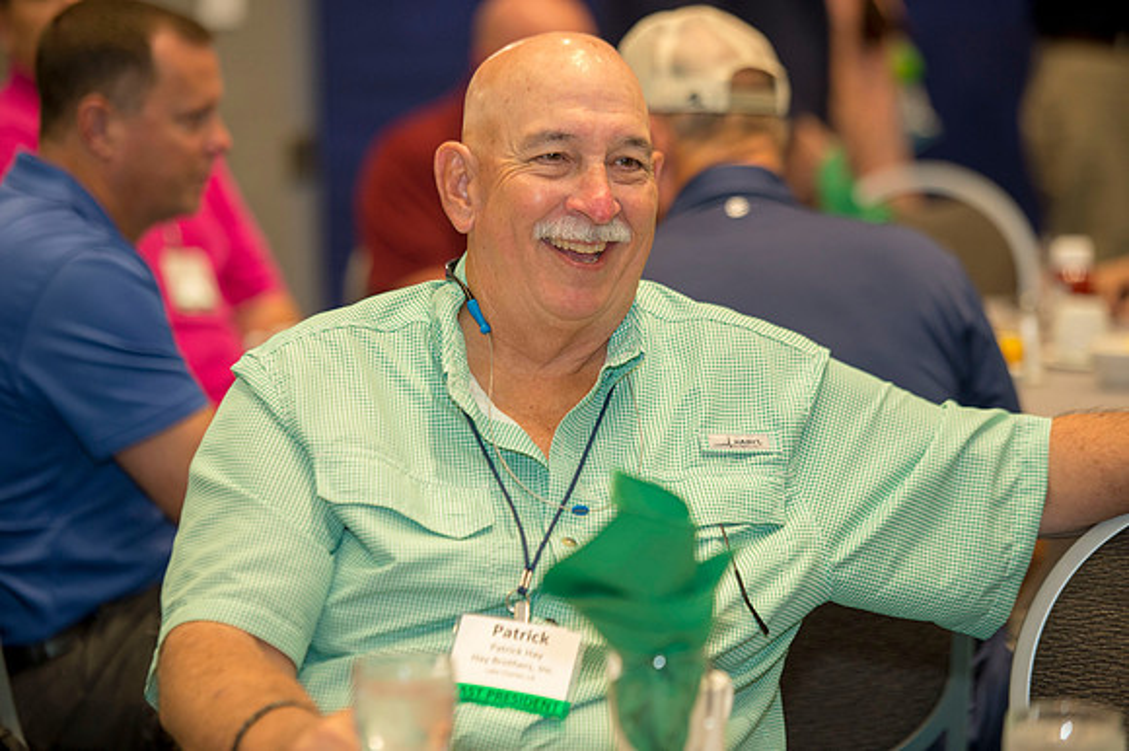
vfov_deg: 9.1
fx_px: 4701
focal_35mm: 150
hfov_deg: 13.7
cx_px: 564
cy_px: 376
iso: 1600
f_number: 2.8
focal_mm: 150
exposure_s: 1/160
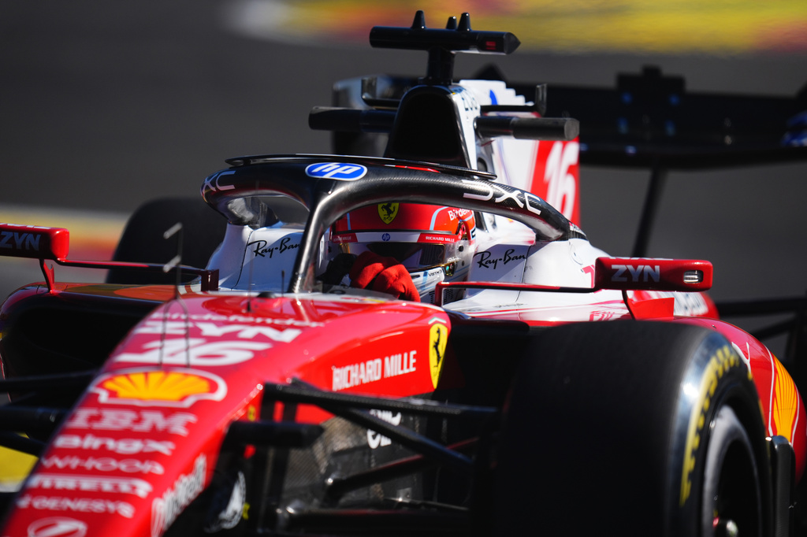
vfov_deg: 3.4
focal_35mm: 400
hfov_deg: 5.2
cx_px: 404
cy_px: 268
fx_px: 8963
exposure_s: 1/10000
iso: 400
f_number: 2.8
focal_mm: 400
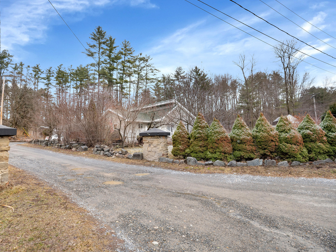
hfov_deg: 87.4
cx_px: 150
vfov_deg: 71.6
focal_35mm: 18
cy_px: 122
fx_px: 175
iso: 320
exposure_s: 1/2000
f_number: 4
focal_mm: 16
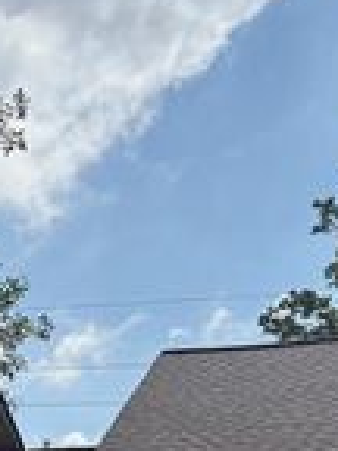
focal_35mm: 111
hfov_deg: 13.2
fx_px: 1445
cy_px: 650
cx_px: 13
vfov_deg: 16.4
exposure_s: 1/11905
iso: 125
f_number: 1.78
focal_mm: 6.76
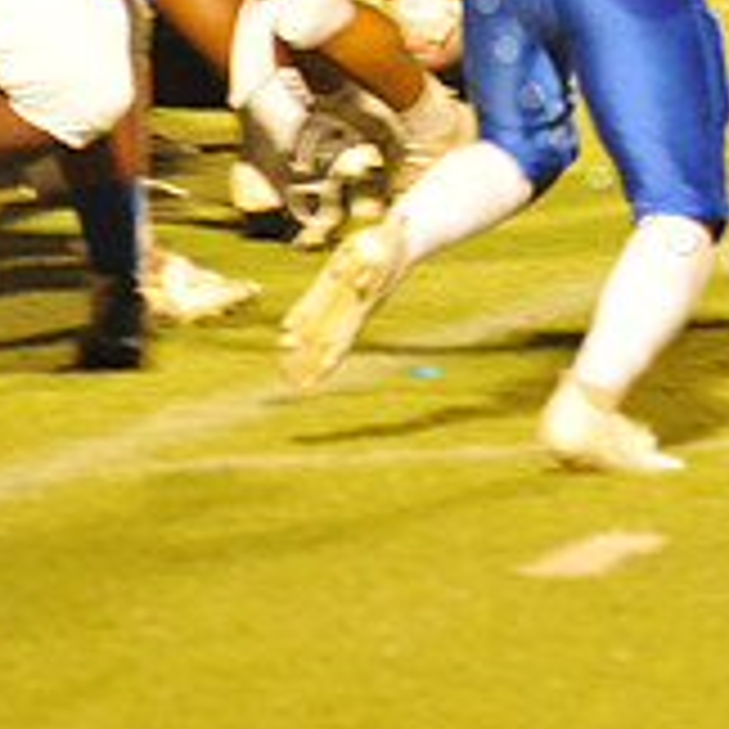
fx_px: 14486
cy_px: -130
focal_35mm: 608
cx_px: 886
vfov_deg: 2.9
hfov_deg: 2.9
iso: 6400
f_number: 5.6
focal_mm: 200
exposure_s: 1/200
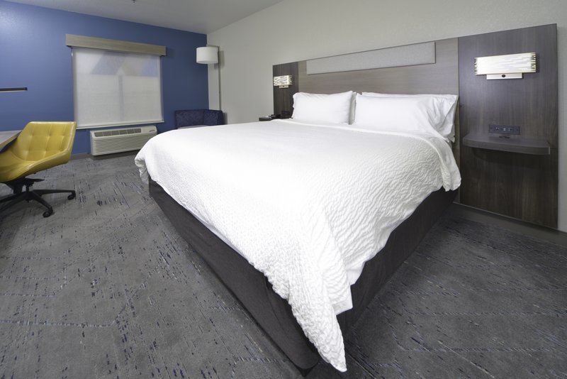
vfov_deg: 90.1
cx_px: 284
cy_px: 190
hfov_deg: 112.6
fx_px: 189
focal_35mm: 12
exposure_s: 1/60
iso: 100
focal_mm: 12
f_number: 11
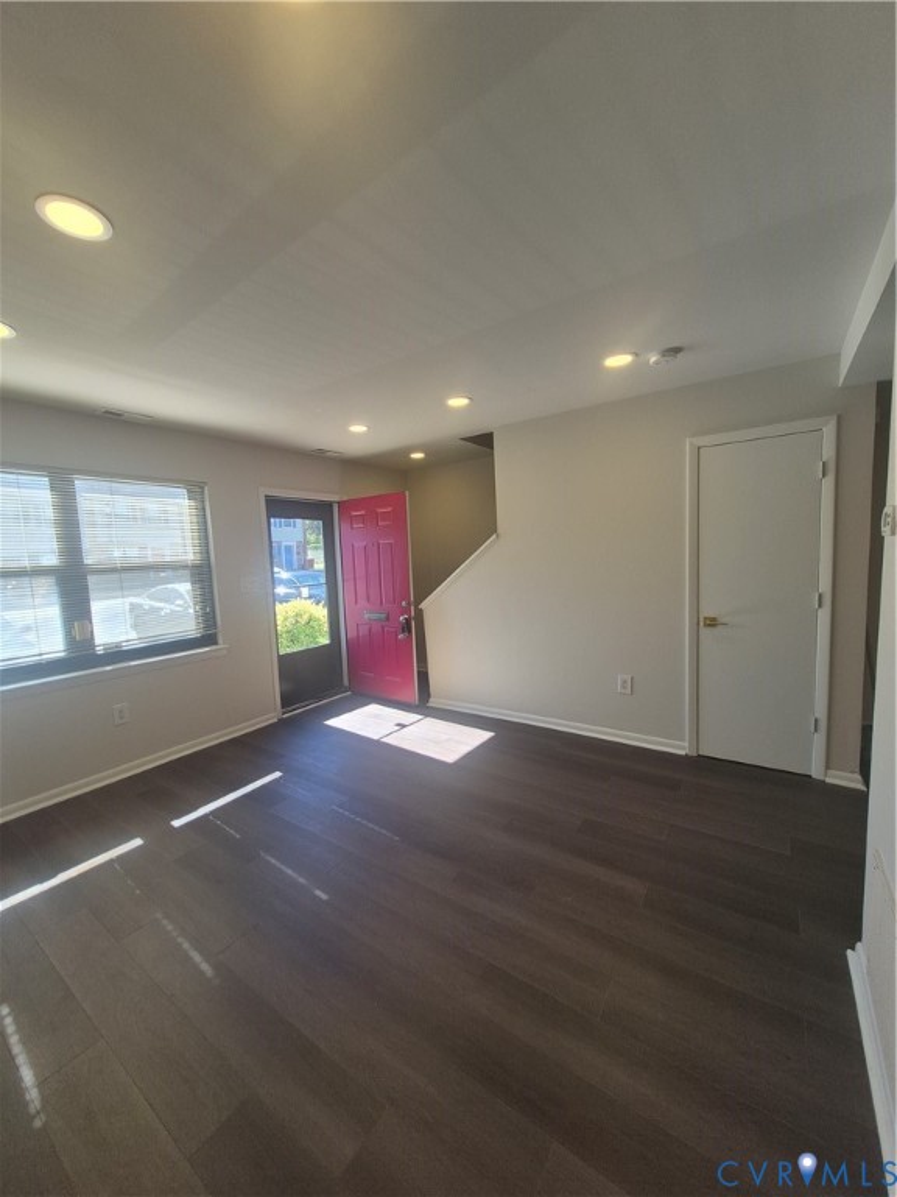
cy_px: 598
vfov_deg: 106.2
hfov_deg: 89.9
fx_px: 449
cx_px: 448
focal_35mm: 13
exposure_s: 1/188
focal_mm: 1.74
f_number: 2.2
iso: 50
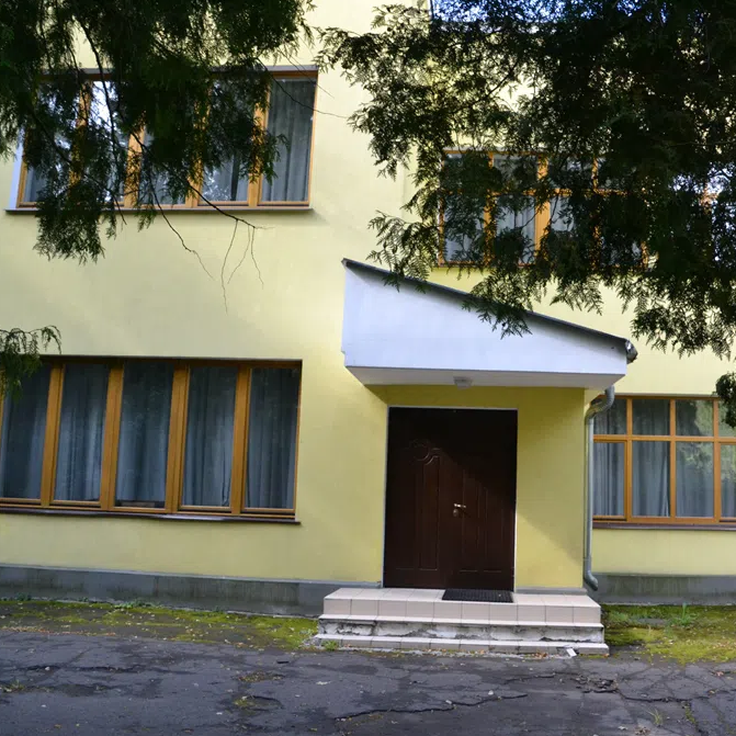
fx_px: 842
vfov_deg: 47.2
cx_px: 466
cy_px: 370
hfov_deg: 46.7
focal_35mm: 35
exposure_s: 1/320
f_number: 9
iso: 1600
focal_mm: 18
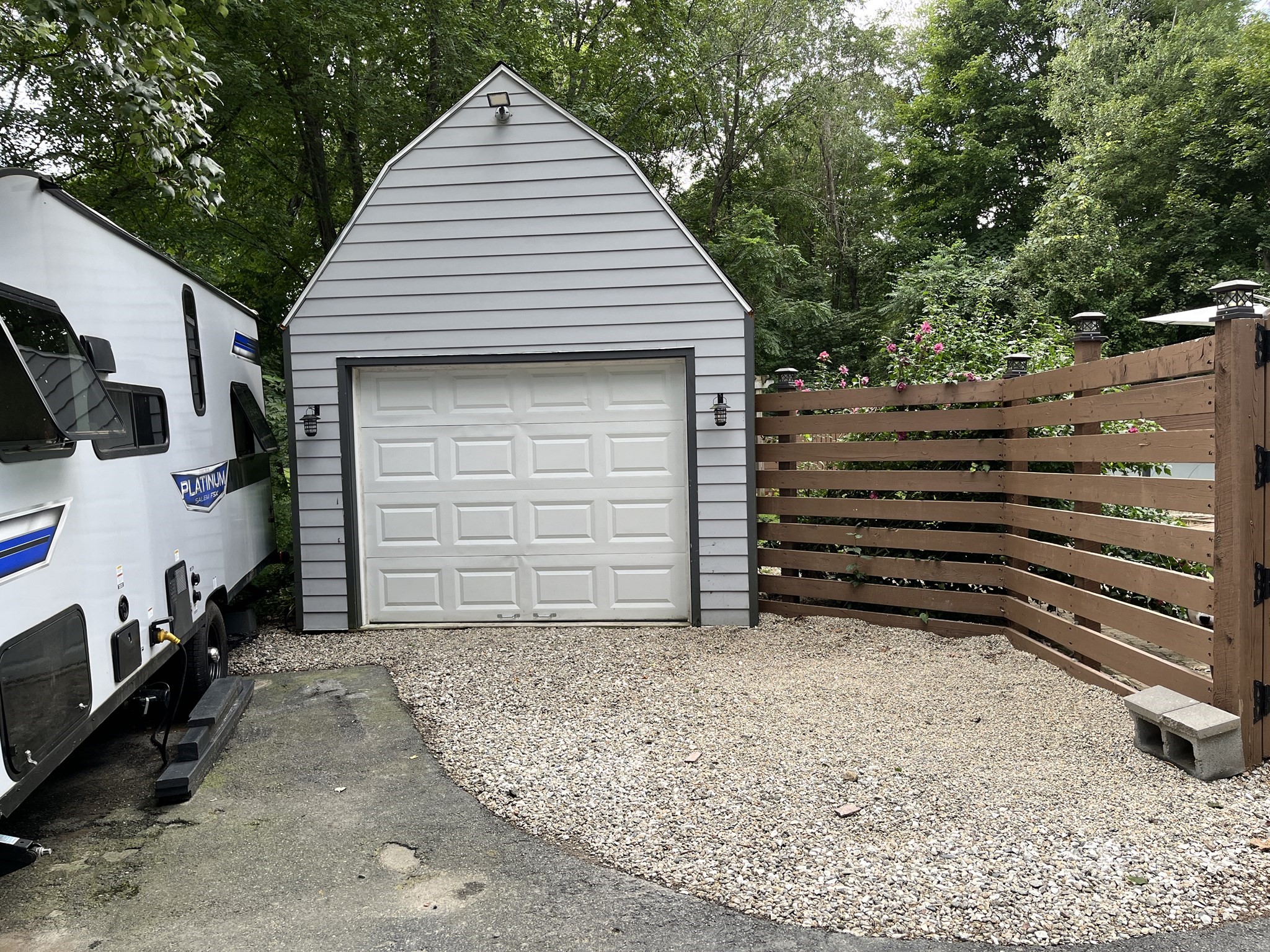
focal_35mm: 26
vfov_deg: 53.1
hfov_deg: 67.3
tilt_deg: -3.1
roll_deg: +1.6
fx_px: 954
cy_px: 476
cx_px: 635
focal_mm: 5.1
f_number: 1.6
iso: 50
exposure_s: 1/316
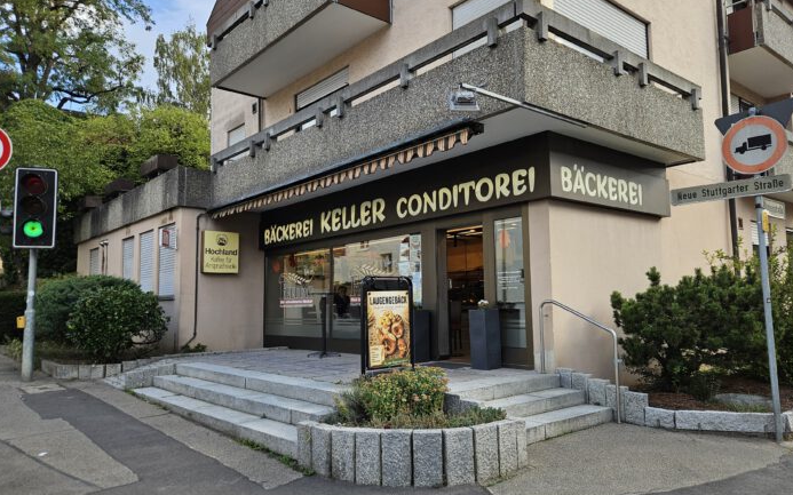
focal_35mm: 27
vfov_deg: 46.0
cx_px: 434
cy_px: 248
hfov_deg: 68.2
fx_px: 583
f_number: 1.8
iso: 32
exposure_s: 1/553
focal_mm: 5.4
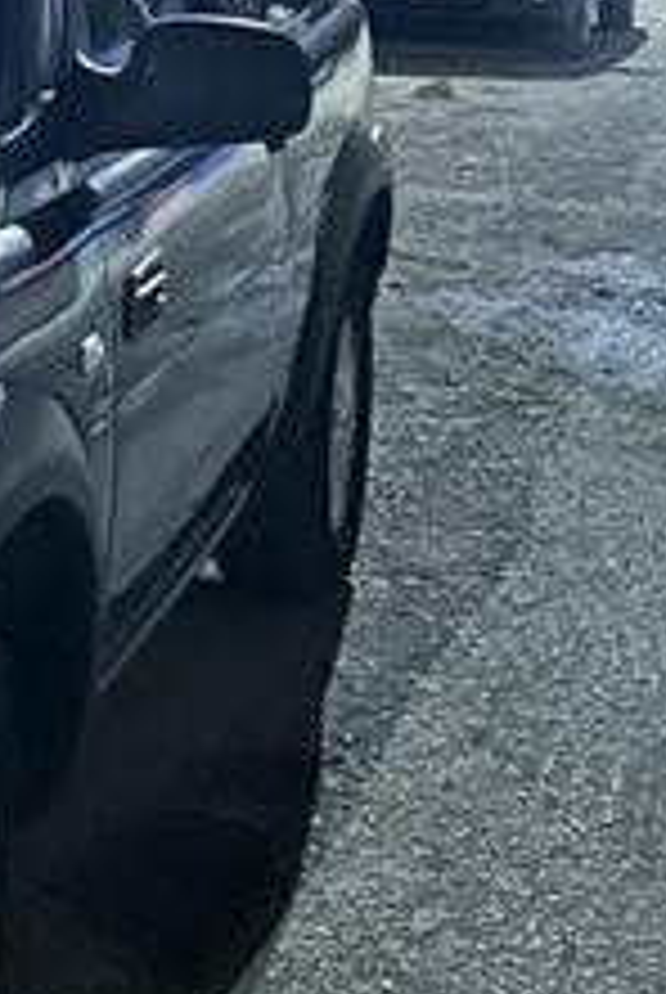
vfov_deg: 20.4
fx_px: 2711
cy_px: 133
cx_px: -428
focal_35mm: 98
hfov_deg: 13.0
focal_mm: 6.86
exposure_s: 1/5
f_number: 1.78
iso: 4000
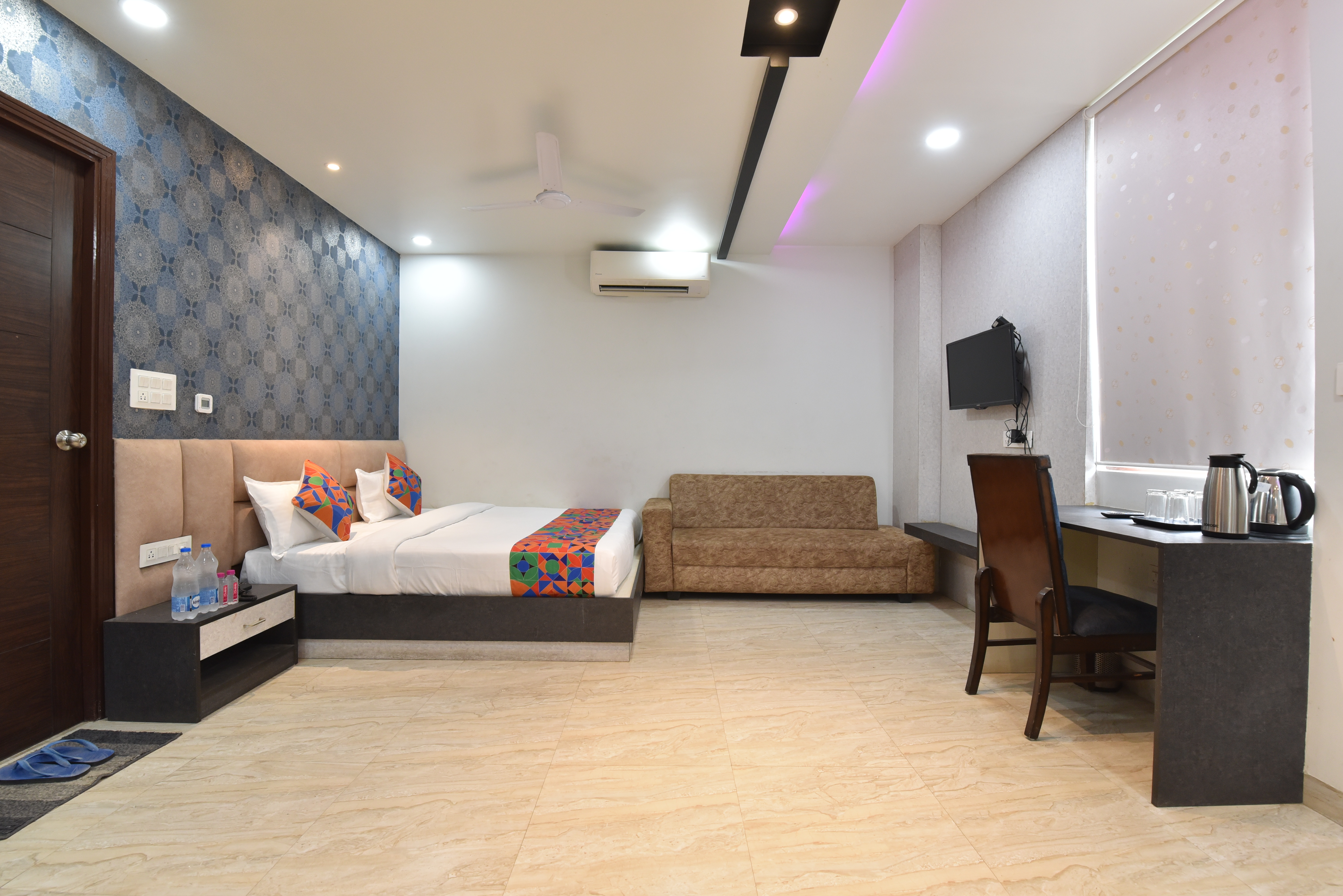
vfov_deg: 77.4
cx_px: 672
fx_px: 560
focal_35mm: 15
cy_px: 448
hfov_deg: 100.4
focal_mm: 15
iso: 1250
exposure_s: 1/25
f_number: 7.1
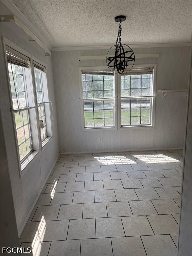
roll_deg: +2.1
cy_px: 128
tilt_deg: -8.7
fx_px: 177
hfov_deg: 56.8
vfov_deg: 71.6
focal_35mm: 24
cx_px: 96
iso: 80
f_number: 1.78
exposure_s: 1/868
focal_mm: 6.76
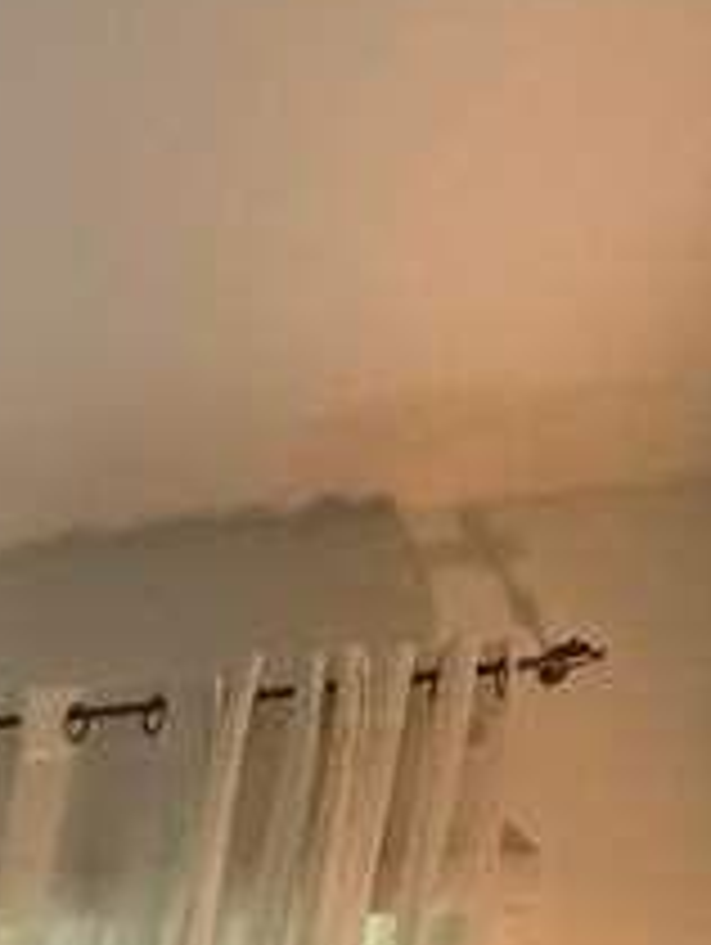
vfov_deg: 21.4
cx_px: -1008
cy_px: 1544
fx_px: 1940
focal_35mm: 71
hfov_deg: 14.1
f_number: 2.2
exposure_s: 1/60
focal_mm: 2.22
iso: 800
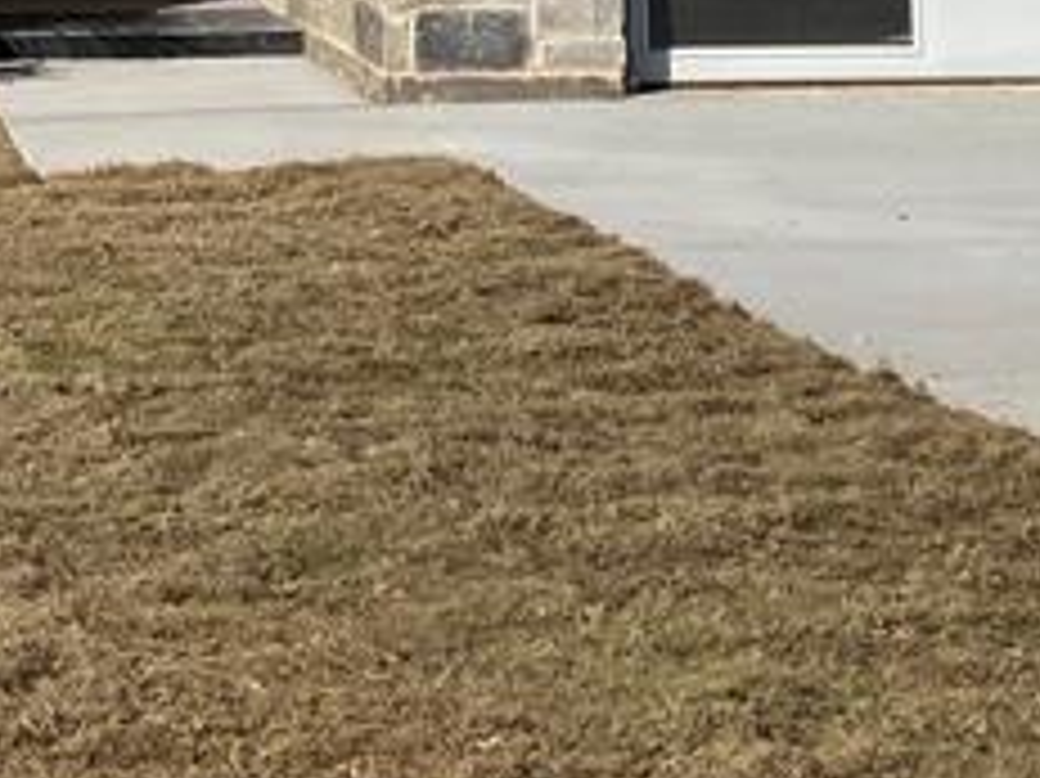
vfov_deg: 10.7
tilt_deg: +9.1
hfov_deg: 15.8
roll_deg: +0.8
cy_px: -895
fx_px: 3724
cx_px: 266
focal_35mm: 124
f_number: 1.8
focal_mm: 3.99
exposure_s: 1/4878
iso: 32
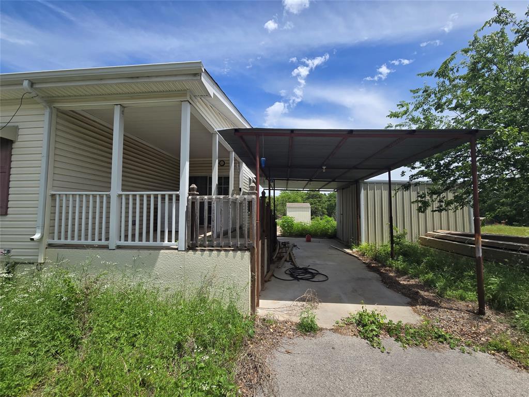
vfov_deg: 89.9
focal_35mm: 13
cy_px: 198
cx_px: 264
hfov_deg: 106.2
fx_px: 199
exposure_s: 1/2321
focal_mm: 2.2
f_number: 2.2
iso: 50
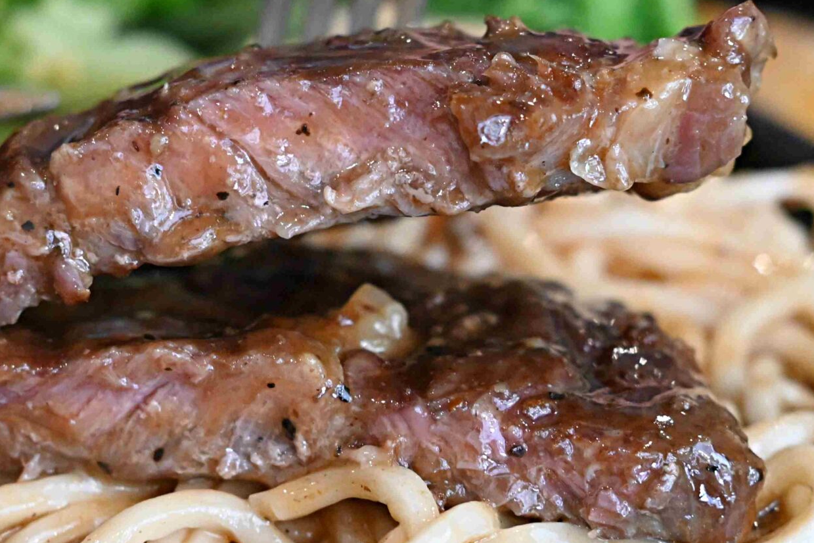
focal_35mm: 155
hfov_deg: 13.2
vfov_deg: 8.9
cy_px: 301
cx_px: 314
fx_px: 3504
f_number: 3.2
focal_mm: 50
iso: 2500
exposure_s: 1/200
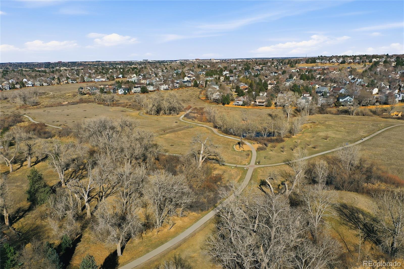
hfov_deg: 65.5
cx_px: 202
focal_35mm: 28
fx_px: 314
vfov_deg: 46.4
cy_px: 134
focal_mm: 10.3
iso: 100
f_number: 7.1
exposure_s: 1/1000
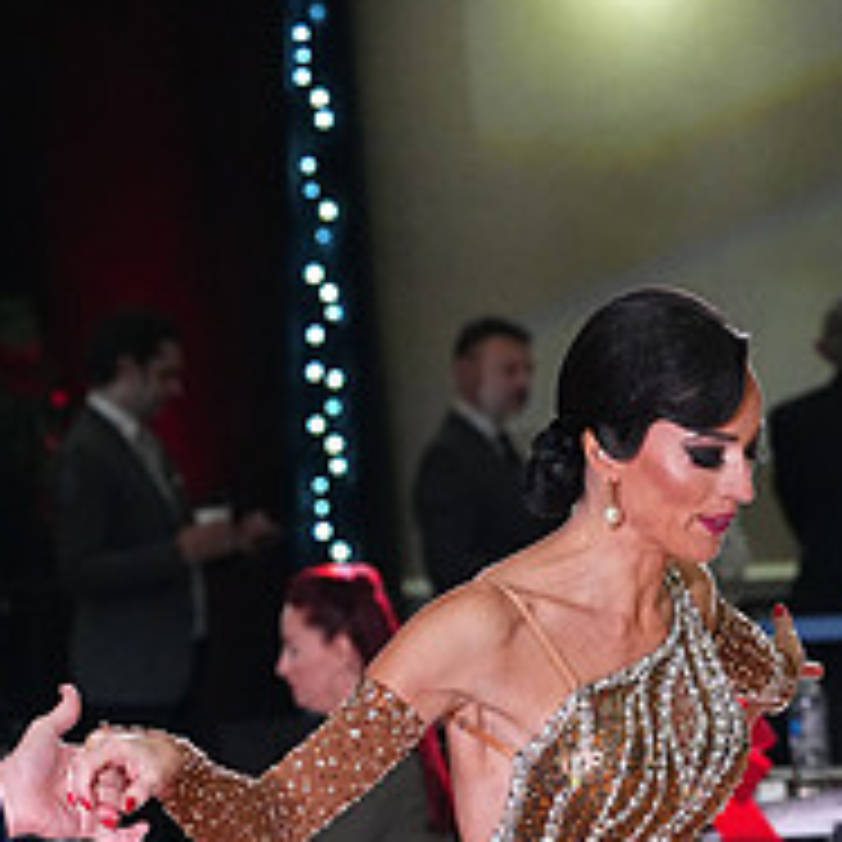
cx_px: 232
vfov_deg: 5.6
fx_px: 8476
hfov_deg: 5.7
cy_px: 1238
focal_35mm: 308
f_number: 5
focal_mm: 117
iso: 6400
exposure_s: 1/400
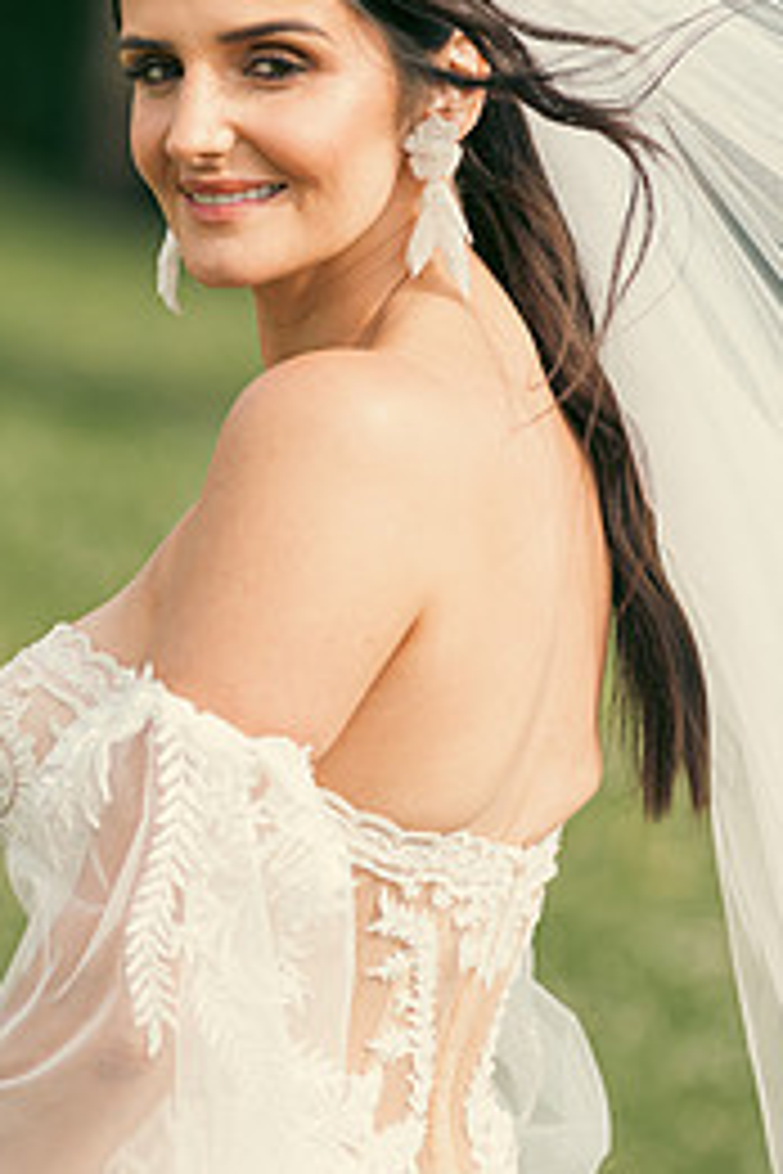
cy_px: 576
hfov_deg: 5.5
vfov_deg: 8.2
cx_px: 234
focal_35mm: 250
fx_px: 8156
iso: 100
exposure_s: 1/320
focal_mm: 145
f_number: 3.5
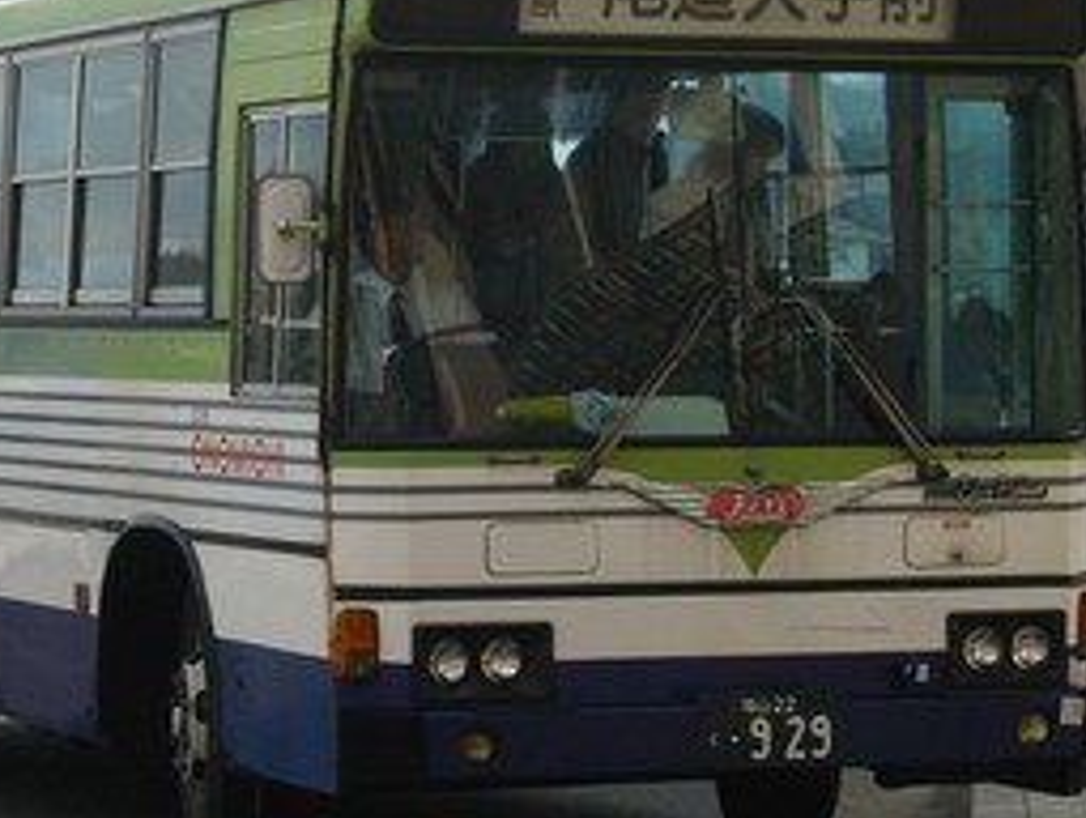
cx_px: 413
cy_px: 315
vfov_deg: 9.5
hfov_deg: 12.6
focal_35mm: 157
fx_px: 4932
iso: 100
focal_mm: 14.7
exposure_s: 1/60
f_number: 12.9
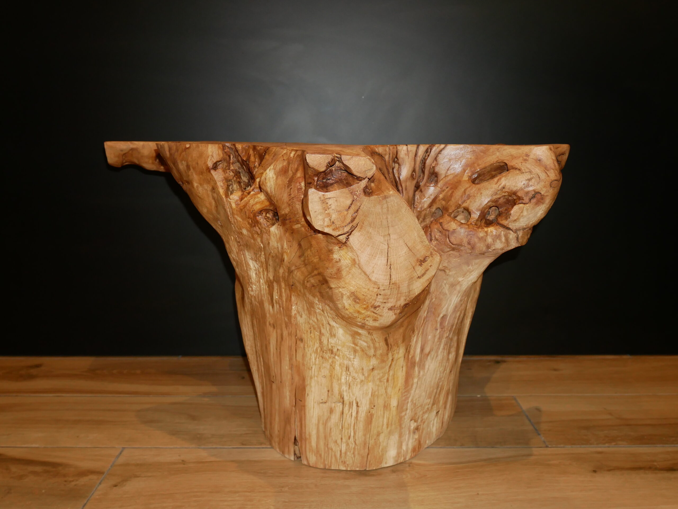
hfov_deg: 56.8
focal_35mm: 32
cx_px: 339
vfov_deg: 44.2
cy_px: 254
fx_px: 627
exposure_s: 1/60
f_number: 4
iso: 800
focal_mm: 16
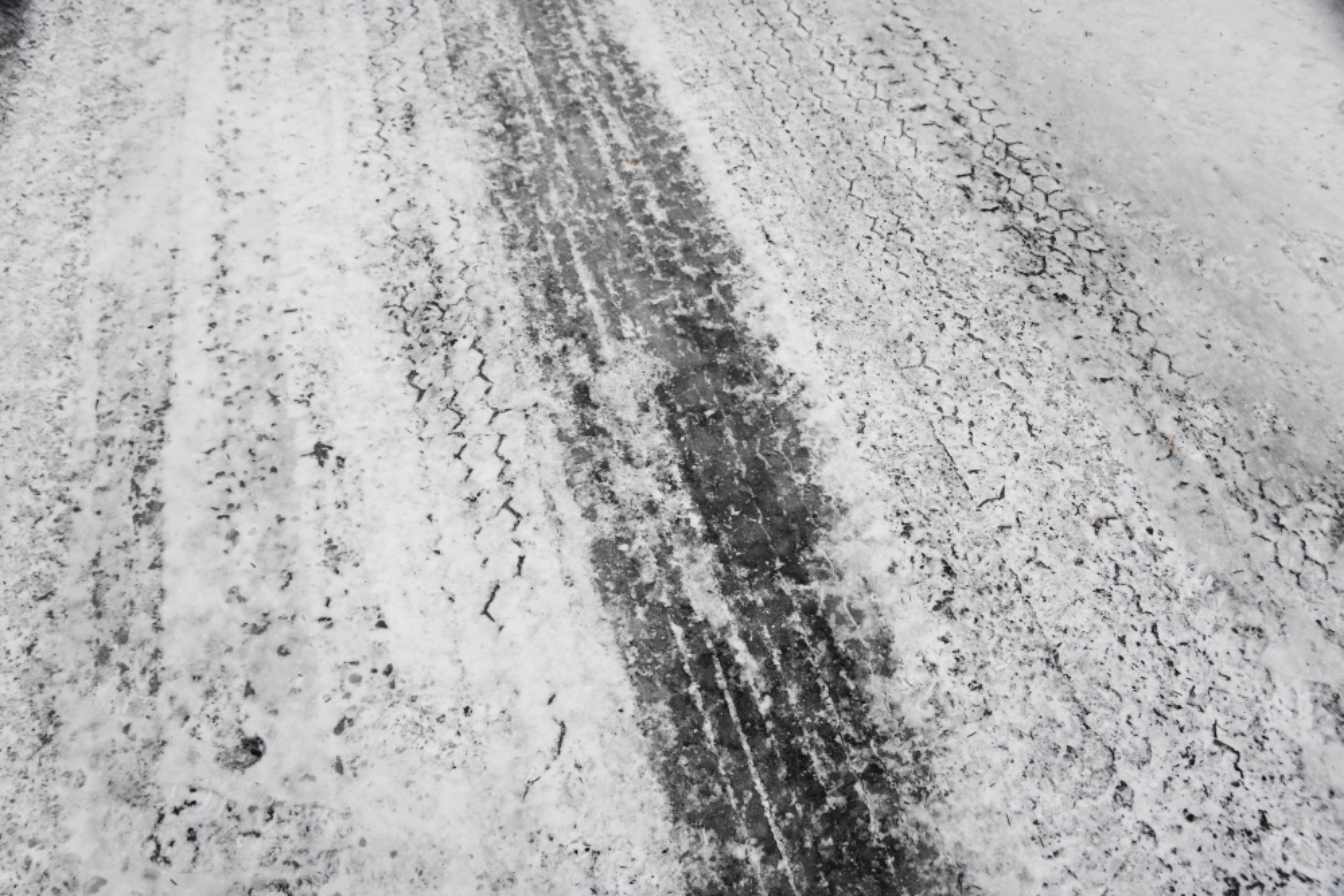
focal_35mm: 27
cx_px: 672
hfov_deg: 67.4
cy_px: 448
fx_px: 1008
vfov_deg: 47.9
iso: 100
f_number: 5.6
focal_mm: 18
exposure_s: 1/125
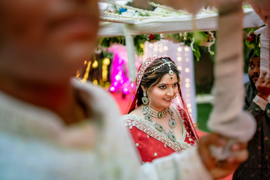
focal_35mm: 35
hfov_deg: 54.4
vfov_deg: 37.9
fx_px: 262
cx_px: 135
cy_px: 90
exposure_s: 1/250
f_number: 1.4
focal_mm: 35
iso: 640
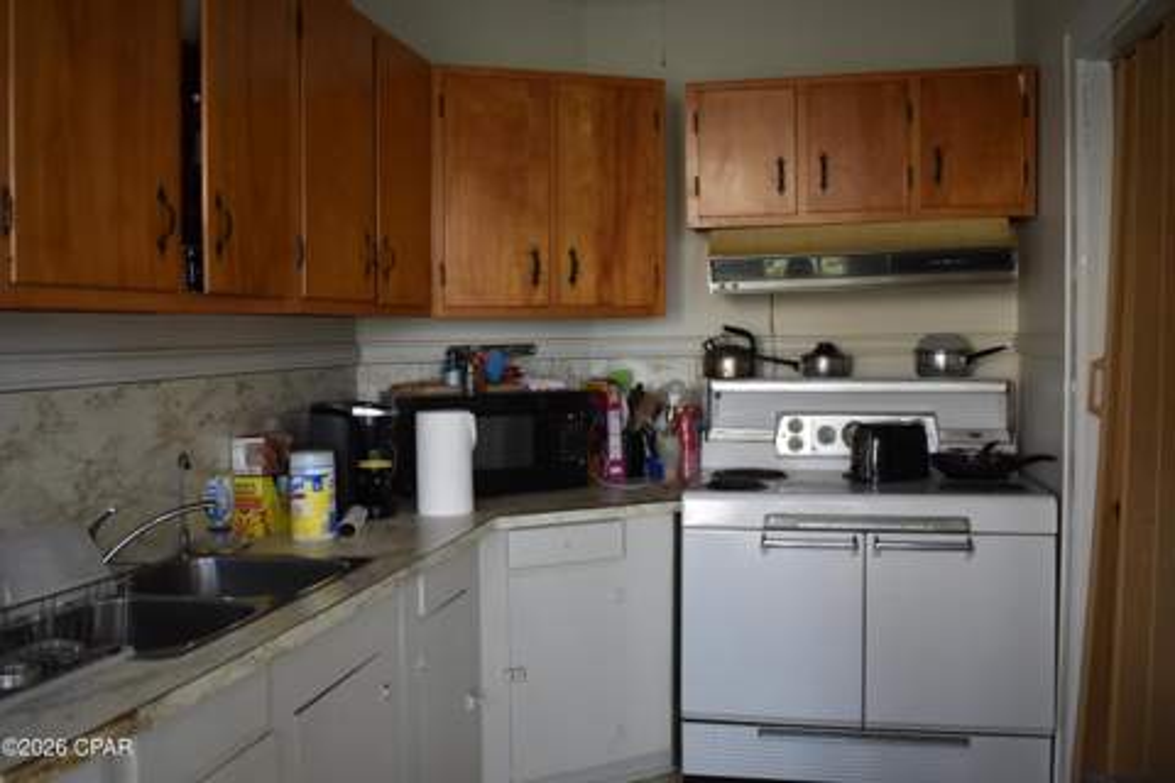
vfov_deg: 40.0
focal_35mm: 33
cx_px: 588
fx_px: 1077
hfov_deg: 57.2
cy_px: 392
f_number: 3.8
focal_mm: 22
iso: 800
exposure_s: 1/160
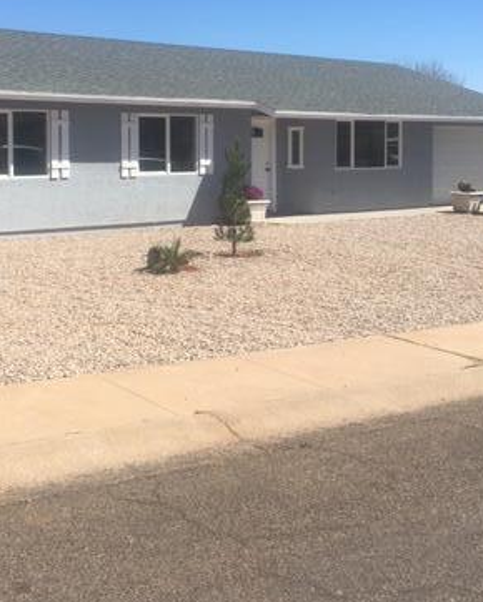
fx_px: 893
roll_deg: +0.2
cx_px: 212
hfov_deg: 30.2
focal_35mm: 50
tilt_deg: -2.8
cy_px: 188
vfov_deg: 36.8
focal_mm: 4.15
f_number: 2.2
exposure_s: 1/1876
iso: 25
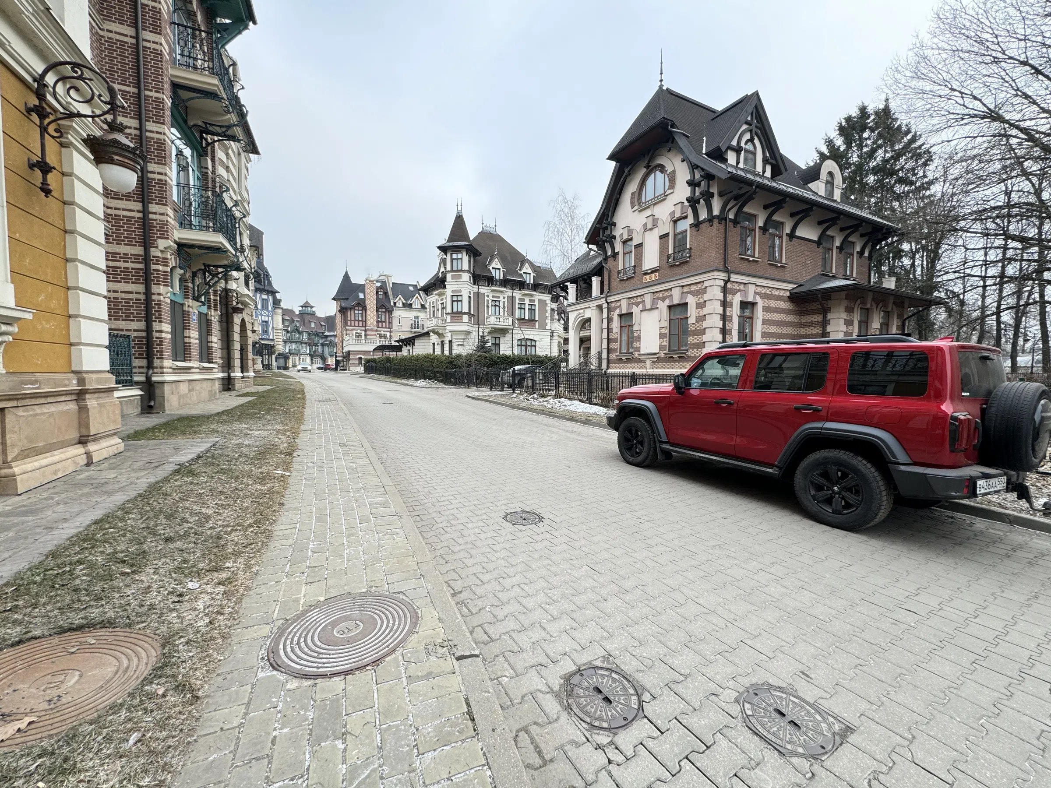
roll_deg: -0.4
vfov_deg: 85.7
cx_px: 526
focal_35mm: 14
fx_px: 425
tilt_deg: -2.6
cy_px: 394
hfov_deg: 102.1
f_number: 2.2
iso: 64
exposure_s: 1/99
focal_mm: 2.22
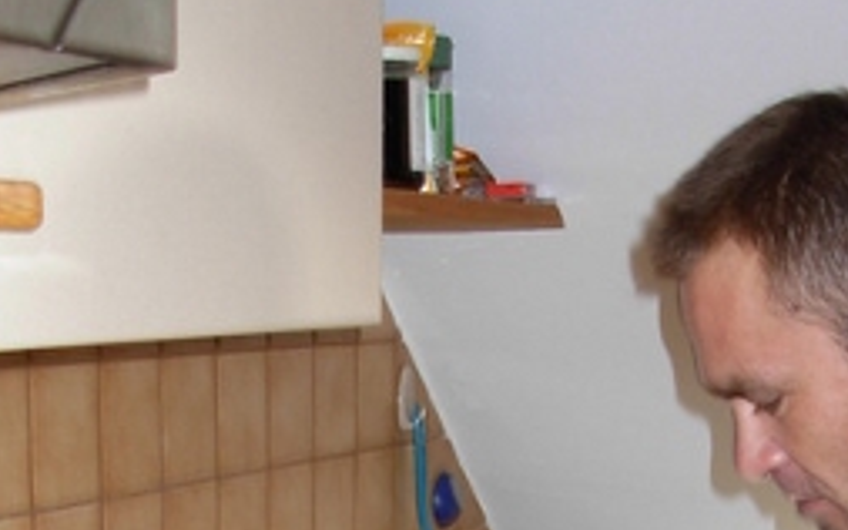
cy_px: 772
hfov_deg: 20.4
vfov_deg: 12.3
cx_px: 419
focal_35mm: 102
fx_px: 2357
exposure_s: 1/22.6
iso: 79
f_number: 2.9
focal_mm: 6.3
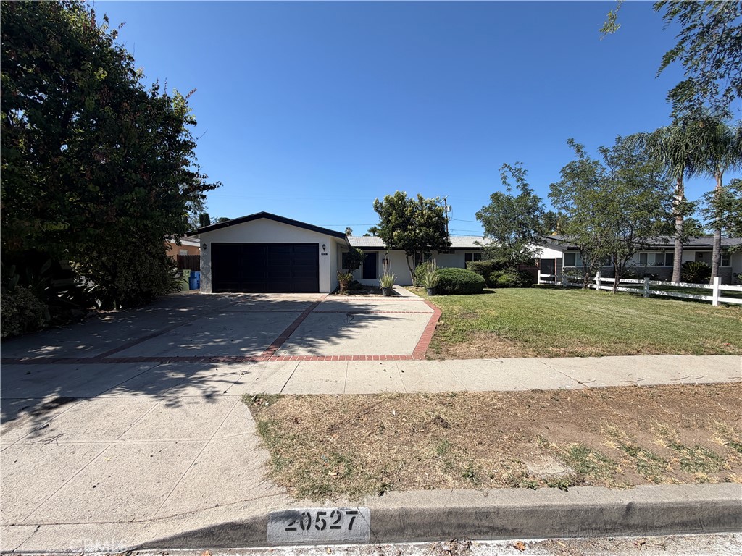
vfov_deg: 85.7
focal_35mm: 14
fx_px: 300
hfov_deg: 102.1
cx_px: 371
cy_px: 278
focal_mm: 2.22
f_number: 2.2
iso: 20
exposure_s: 1/789
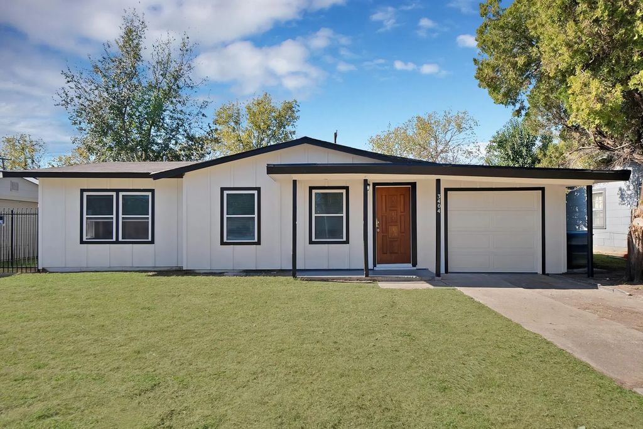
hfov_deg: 73.7
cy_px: 214
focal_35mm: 24
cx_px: 322
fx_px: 429
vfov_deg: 53.2
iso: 640
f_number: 9
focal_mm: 24
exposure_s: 1/250
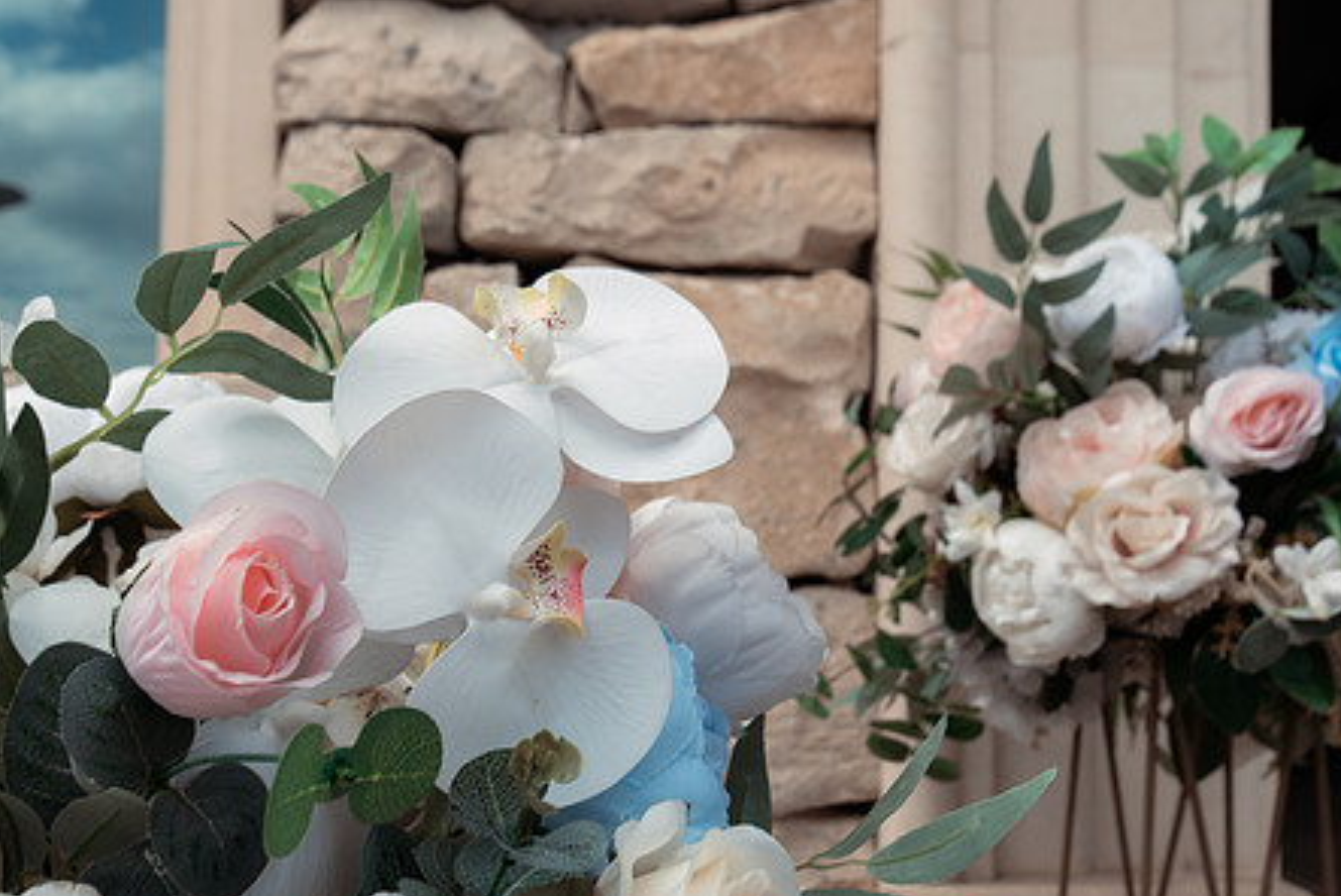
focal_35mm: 41
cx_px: 633
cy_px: 534
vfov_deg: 32.6
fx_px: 1528
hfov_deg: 47.4
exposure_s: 1/400
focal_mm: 30
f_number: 10
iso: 800
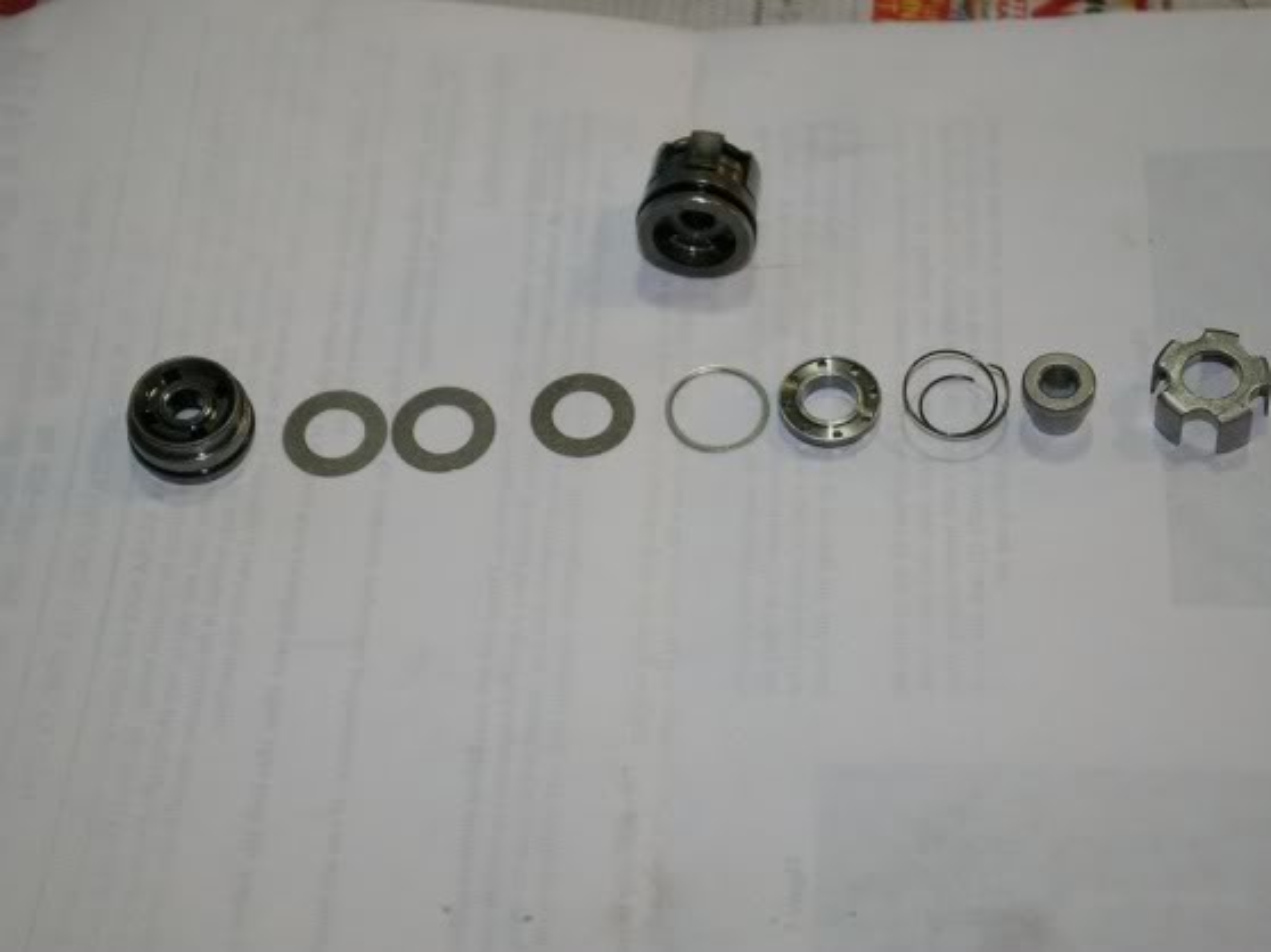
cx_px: 710
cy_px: 481
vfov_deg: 22.2
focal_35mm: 66
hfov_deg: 29.4
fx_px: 2422
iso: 1600
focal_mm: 40
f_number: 5.6
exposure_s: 1/90
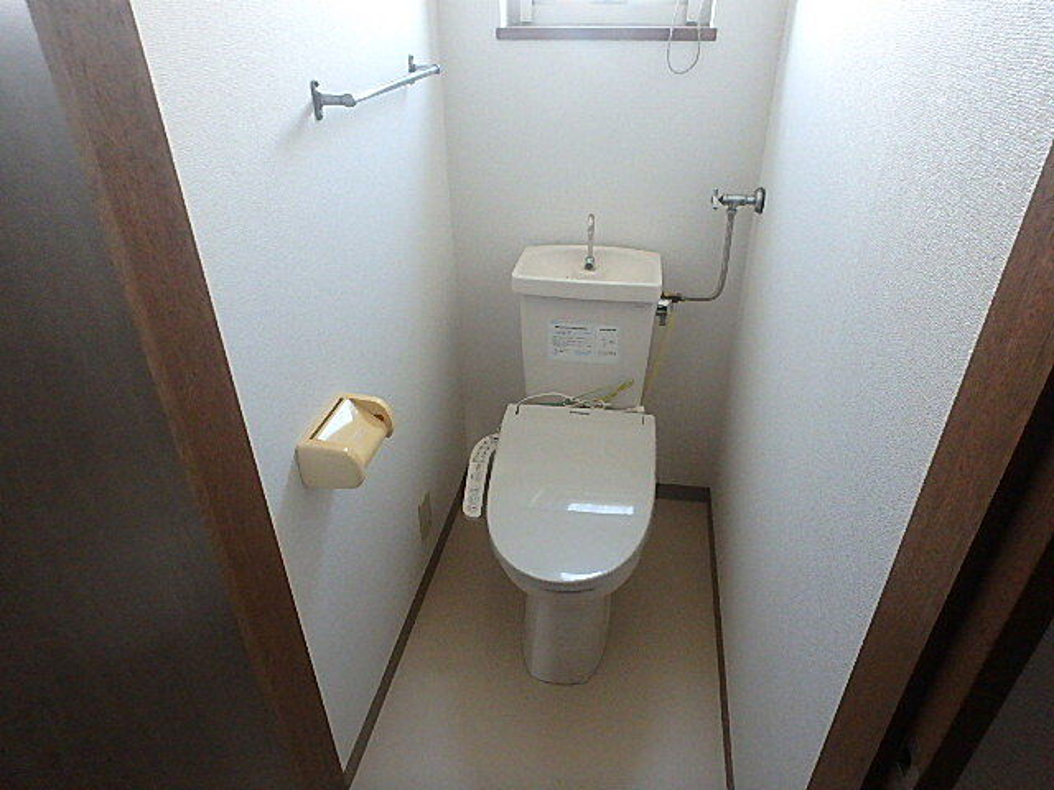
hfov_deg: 79.0
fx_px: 639
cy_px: 395
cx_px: 527
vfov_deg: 63.4
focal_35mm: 21
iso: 640
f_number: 3.5
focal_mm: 3.7
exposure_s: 1/30
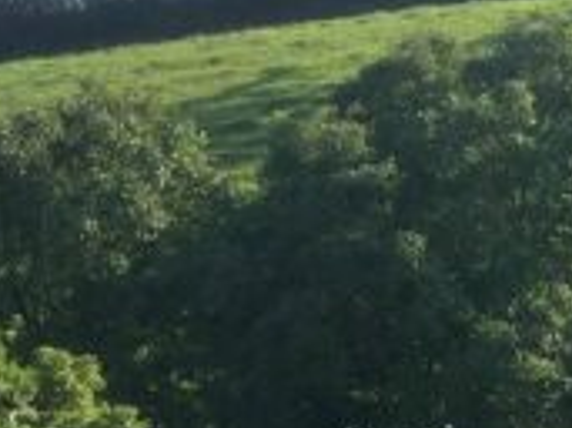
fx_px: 2295
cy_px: 739
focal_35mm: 139
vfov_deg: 10.1
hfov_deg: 14.0
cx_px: 0
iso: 25
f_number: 2.4
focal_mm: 3.3
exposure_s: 1/445
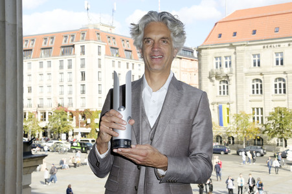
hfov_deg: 39.6
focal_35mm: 50
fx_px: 405
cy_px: 97
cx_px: 146
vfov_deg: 27.0
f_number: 10
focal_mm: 50
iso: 320
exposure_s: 1/250
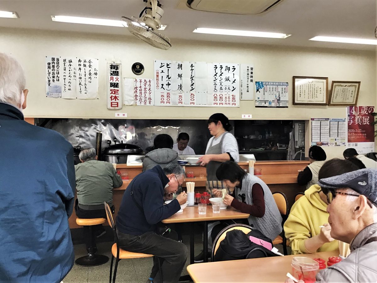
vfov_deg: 45.4
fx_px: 338
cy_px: 142
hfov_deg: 58.4
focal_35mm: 31
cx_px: 188
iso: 32
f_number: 2.4
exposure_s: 1/30
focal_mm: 3.3
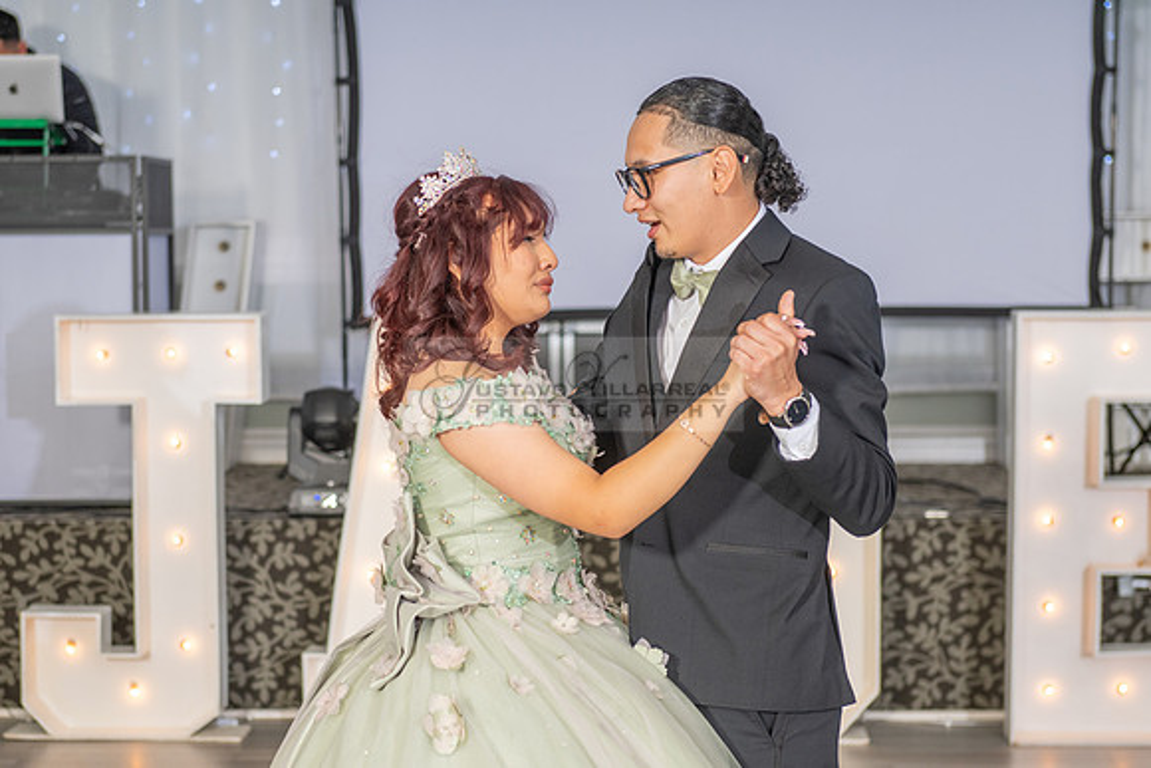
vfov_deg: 15.3
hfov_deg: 22.8
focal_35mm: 89
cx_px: 487
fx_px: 2846
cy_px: 485
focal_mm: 70
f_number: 3.5
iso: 500
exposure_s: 1/200
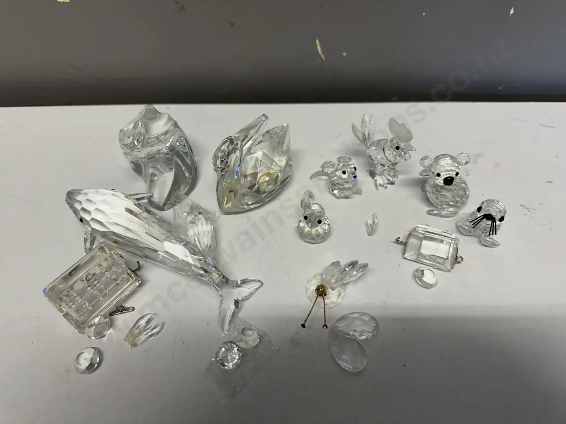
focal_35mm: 24
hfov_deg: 71.6
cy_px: 212
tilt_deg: -51.9
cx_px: 283
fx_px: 392
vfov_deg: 56.8
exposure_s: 1/100
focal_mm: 6.86
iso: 80
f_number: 1.78
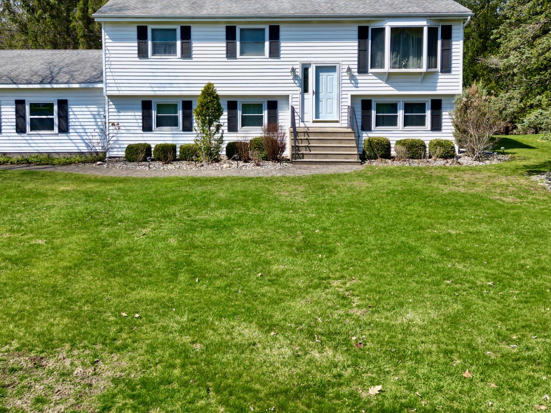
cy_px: 113
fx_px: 573
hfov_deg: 51.1
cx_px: 232
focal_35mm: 36
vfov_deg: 38.8
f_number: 1.7
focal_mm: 6.72
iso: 100
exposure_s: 1/2500
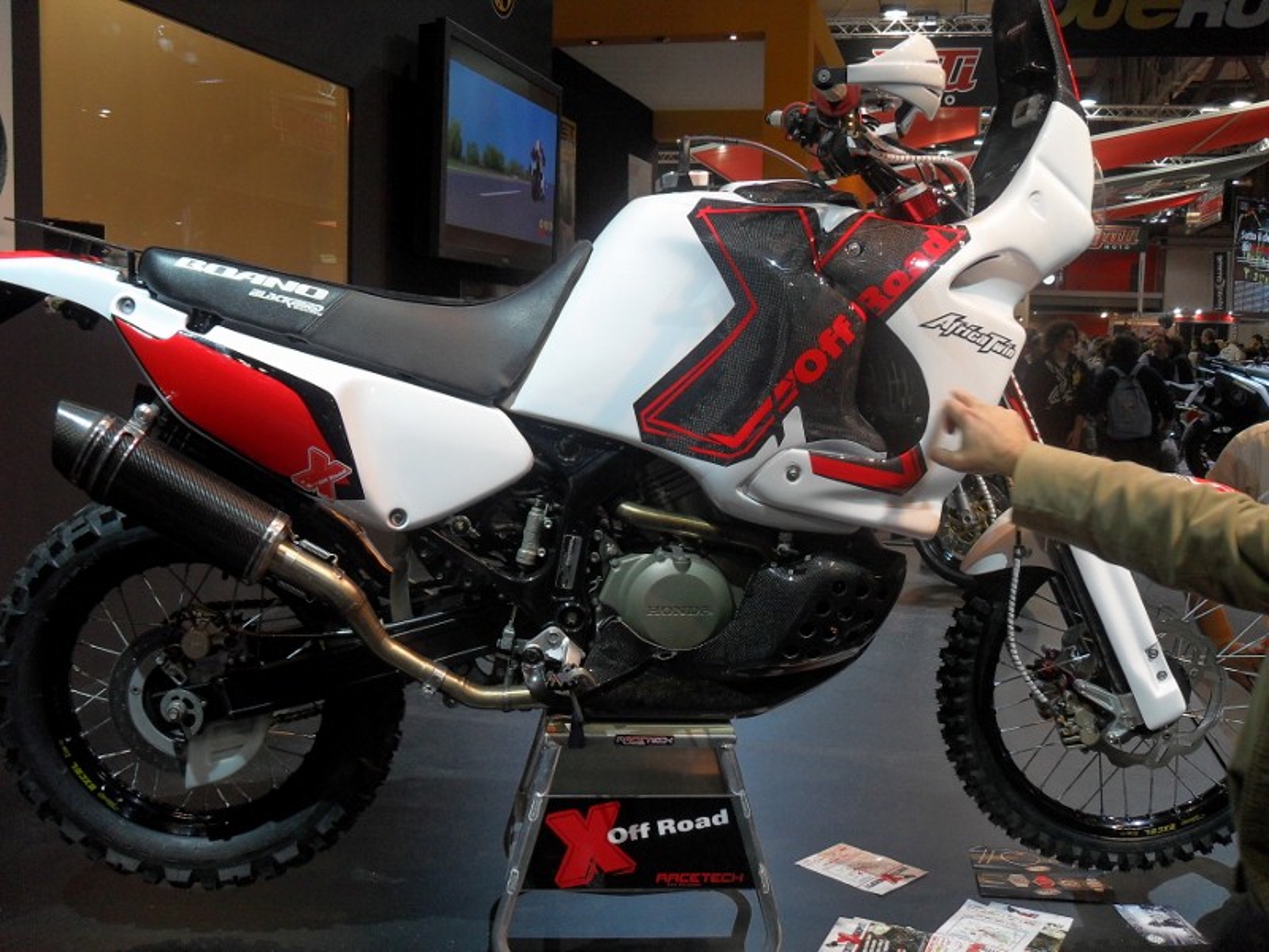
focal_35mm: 35
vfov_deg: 40.7
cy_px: 476
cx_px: 634
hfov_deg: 52.6
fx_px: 1283
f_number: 2.8
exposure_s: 1/60
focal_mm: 6.2
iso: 100
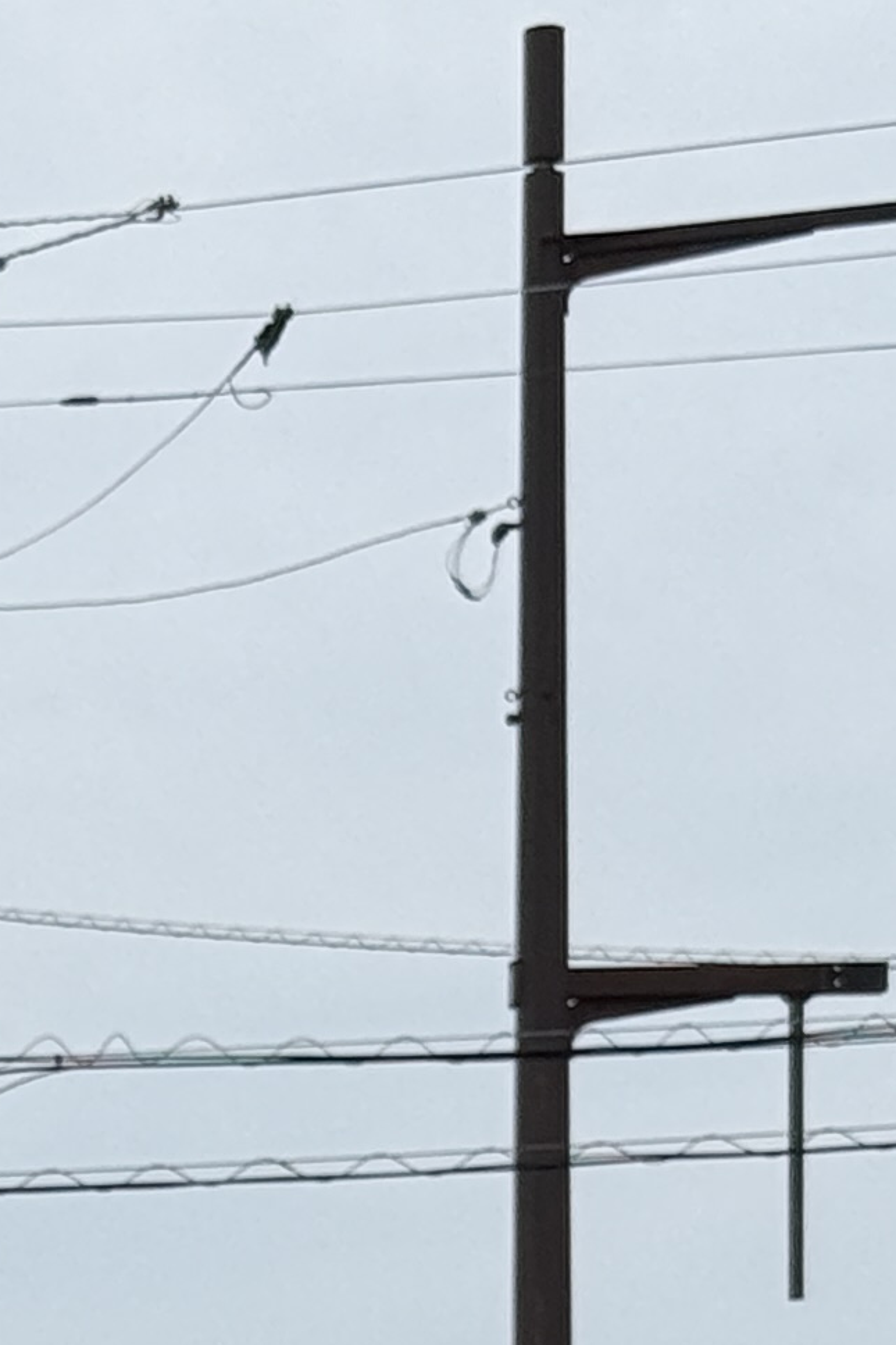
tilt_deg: +2.9
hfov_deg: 6.2
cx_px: -1577
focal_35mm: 208
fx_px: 7768
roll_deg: -0.5
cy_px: 2009
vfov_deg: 9.6
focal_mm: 6.76
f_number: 1.78
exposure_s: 1/7874
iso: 64
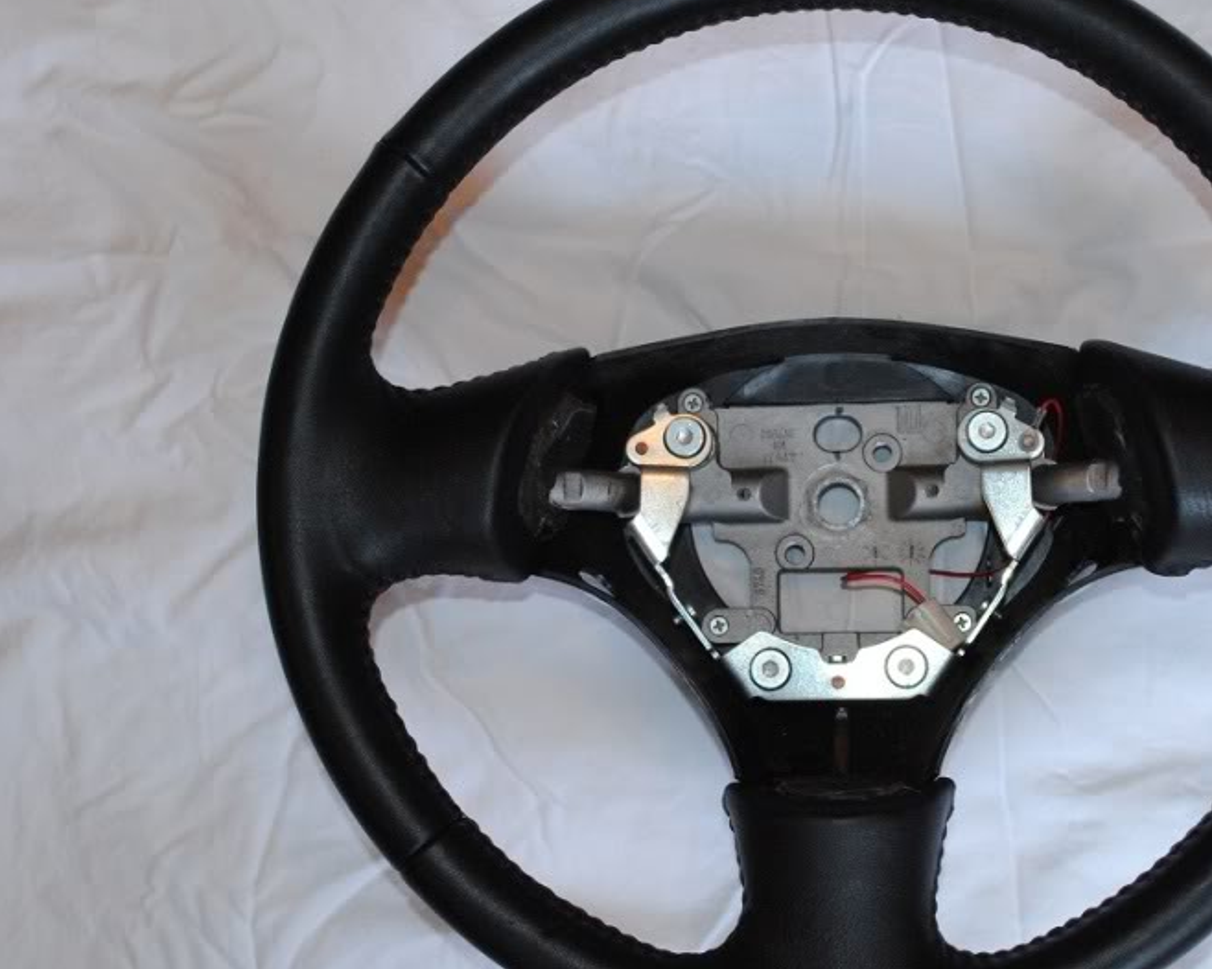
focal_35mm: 57
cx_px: 846
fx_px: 2044
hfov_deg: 32.6
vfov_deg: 26.7
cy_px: 513
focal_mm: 26
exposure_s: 1/30
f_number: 6.3
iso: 800
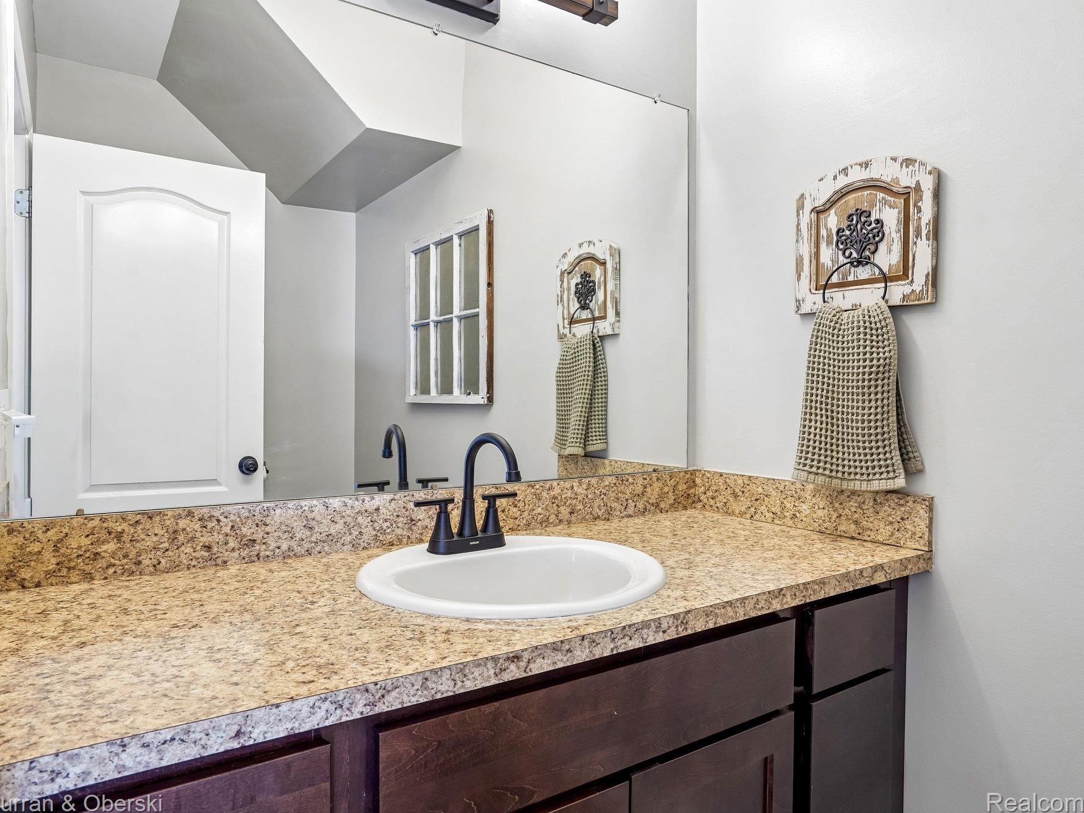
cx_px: 483
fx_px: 658
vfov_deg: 63.4
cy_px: 405
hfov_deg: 78.7
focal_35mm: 21
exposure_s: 1/5
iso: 250
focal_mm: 19
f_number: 8
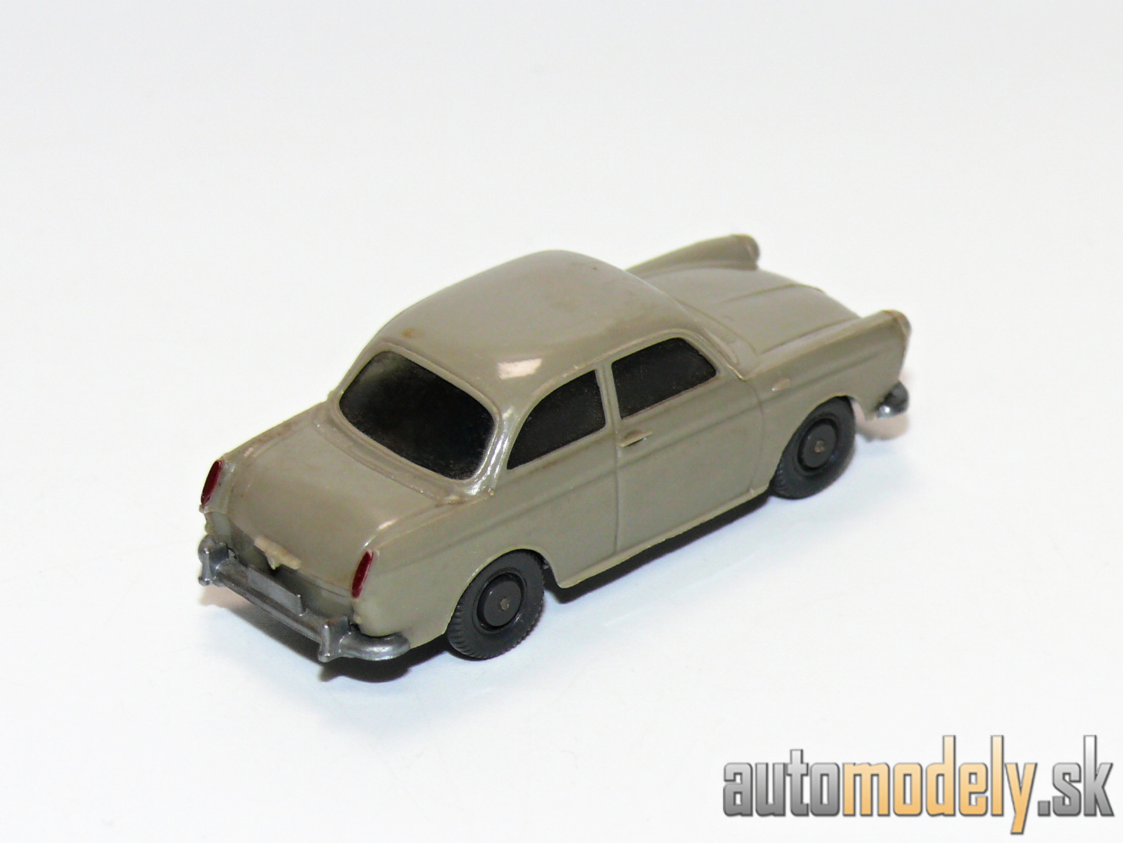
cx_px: 562
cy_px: 422
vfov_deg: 11.0
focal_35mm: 135
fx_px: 4380
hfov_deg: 14.6
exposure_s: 1/30
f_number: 4
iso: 100
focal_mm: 16.1
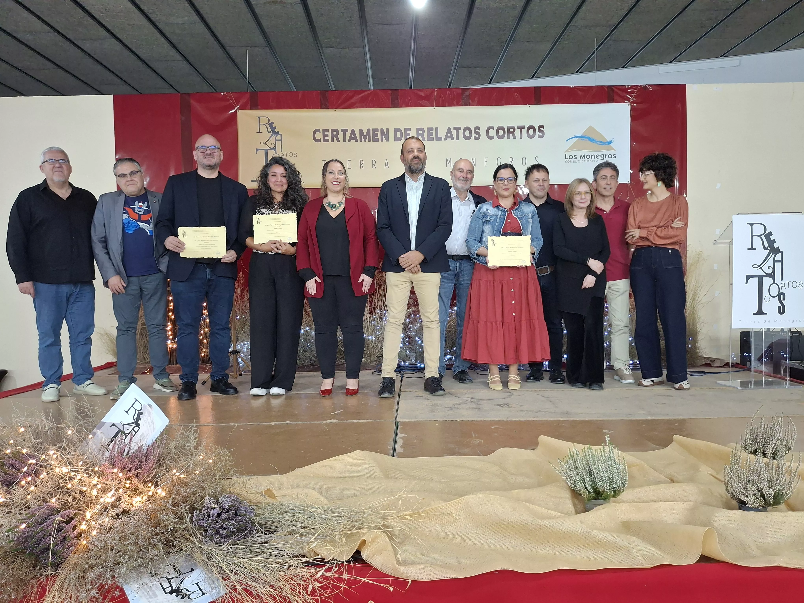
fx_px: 581
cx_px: 402
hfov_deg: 69.4
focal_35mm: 25
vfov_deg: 54.9
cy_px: 302
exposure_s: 1/50
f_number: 1.8
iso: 250
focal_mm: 4.69
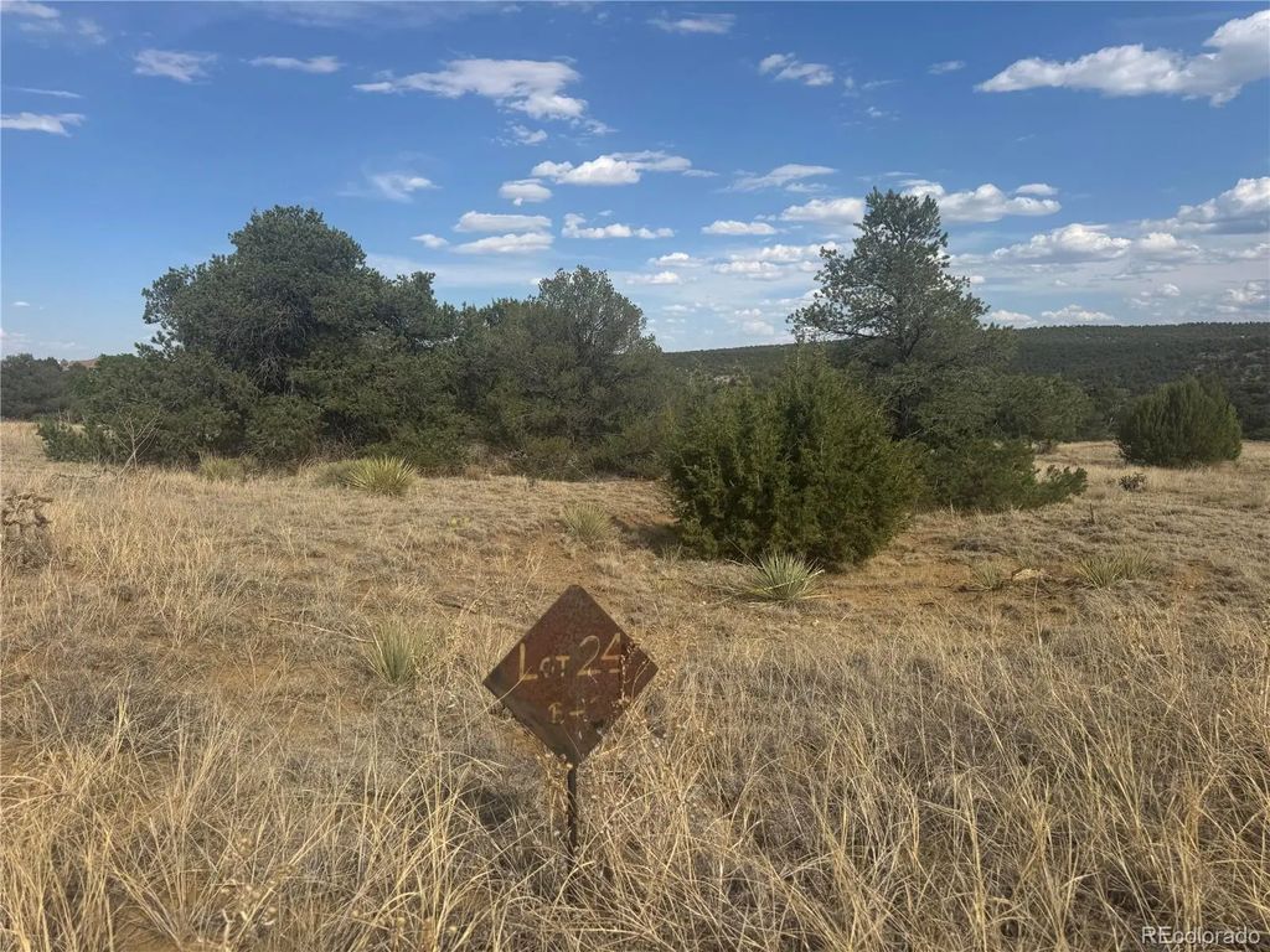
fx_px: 881
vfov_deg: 56.8
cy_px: 476
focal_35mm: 24
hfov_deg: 71.6
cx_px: 635
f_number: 1.78
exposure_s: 1/6410
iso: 80
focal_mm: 6.76
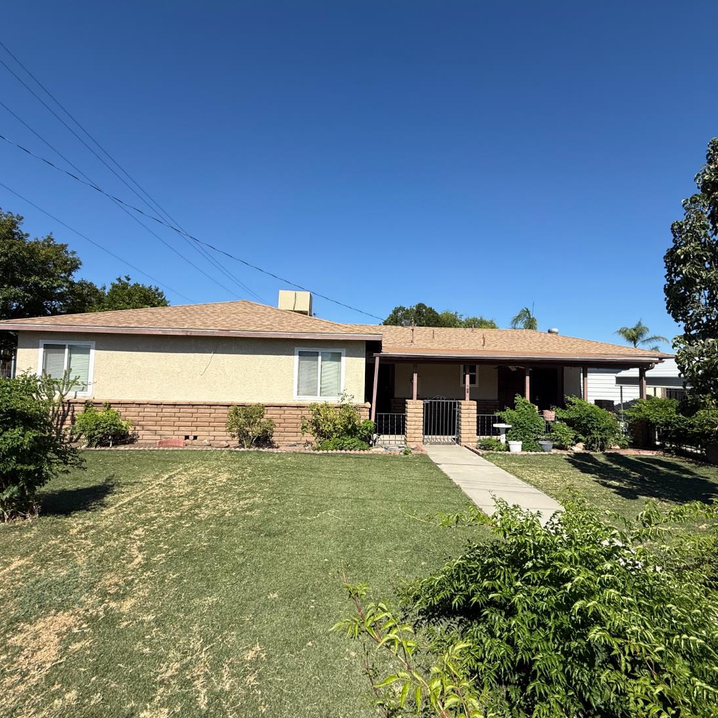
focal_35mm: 17
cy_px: 357
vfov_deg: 84.0
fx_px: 399
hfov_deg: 83.9
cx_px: 382
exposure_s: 1/2717
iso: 50
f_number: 2.2
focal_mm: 2.22
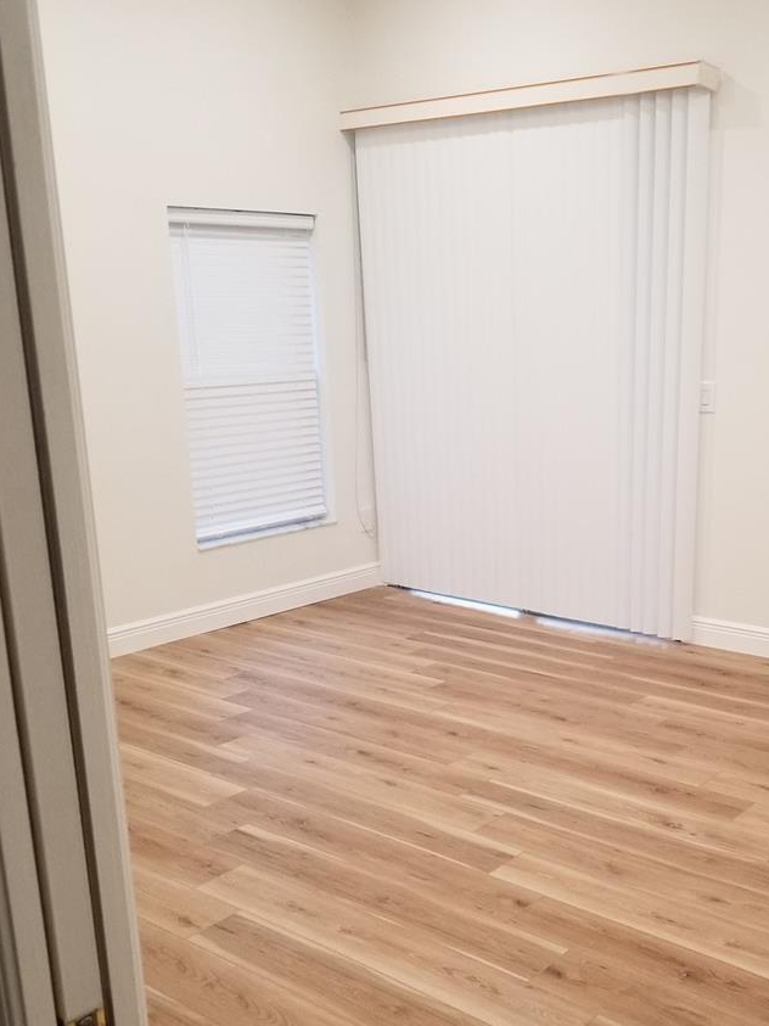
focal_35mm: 37
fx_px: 1096
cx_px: 523
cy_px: 607
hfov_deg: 38.2
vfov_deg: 49.9
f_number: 1.7
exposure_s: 1/60
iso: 200
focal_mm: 4.3
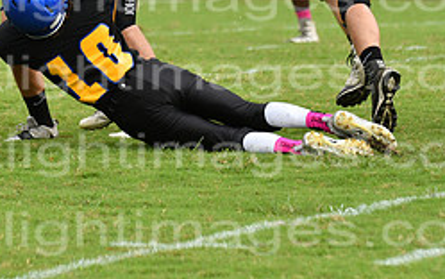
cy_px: -40
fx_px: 6044
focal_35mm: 498
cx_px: 105
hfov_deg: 4.2
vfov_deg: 2.6
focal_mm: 140
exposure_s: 1/3200
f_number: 3.5
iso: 800
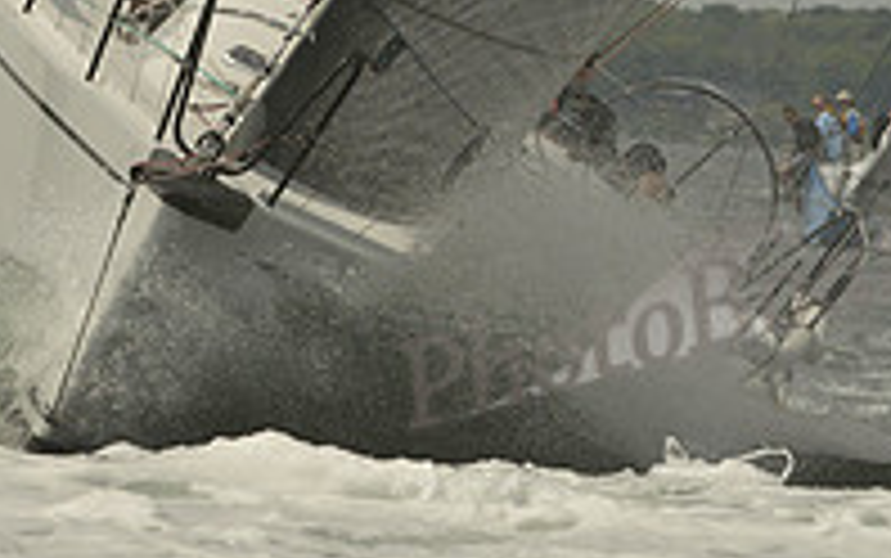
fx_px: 15234
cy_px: 142
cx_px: 171
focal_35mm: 627
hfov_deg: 3.3
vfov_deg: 2.1
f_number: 11
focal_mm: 210
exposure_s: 1/1250
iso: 280
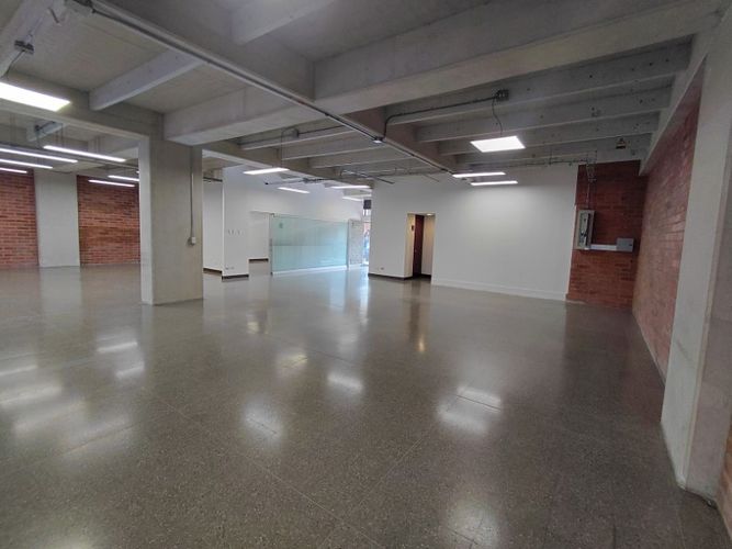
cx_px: 366
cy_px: 274
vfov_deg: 78.1
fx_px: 338
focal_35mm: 16
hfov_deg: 94.5
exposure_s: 1/60
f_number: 2.2
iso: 80
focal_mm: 1.64
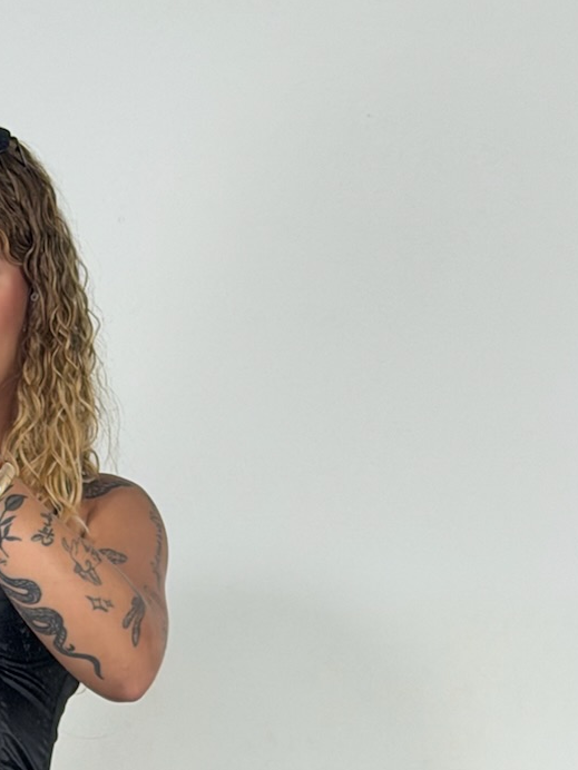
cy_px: 1009
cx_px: -120
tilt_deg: -26.8
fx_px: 3161
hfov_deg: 10.3
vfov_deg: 13.4
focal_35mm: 142
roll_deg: -2.3
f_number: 1.78
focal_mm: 6.76
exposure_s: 1/120
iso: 80
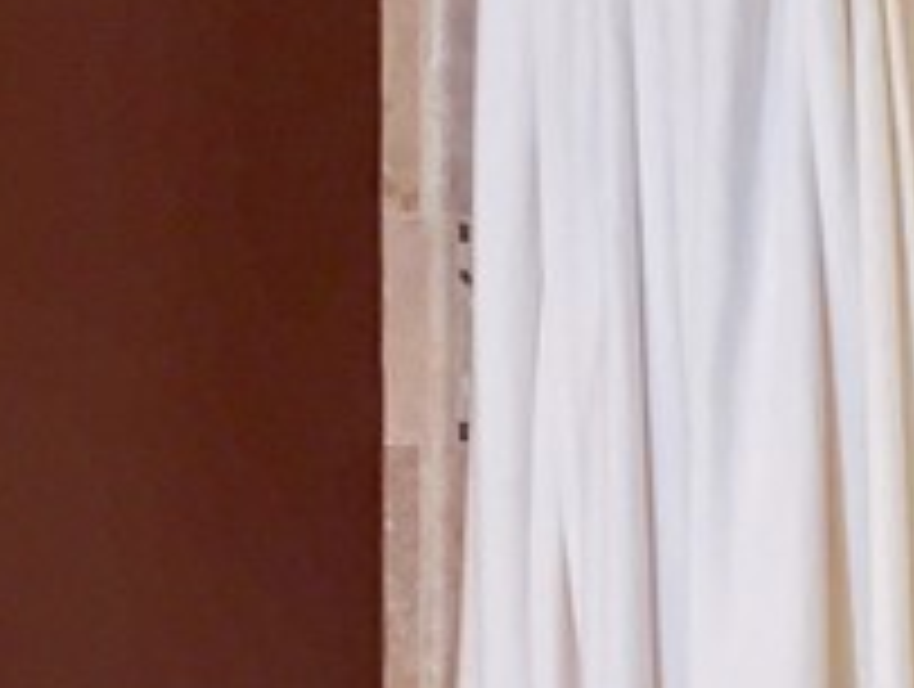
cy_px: 1097
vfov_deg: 9.8
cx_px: 1819
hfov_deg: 12.0
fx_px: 3862
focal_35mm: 146
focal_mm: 4.15
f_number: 2.2
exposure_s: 1/30
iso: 125
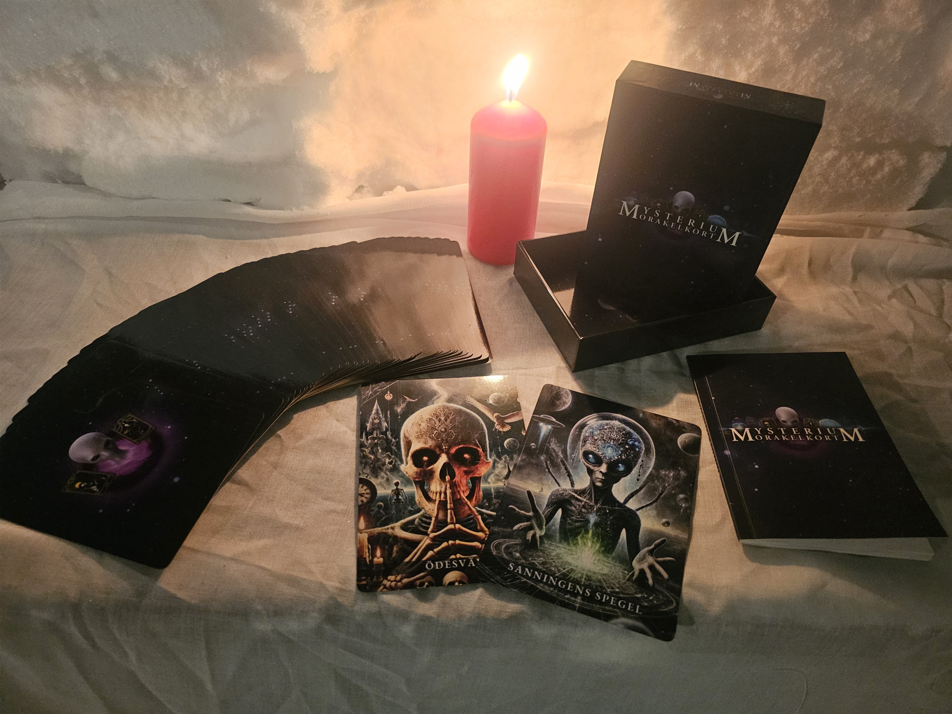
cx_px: 476
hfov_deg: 73.9
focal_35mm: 23
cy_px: 357
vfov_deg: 58.9
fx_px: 633
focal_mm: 6.3
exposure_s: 1/25
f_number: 1.7
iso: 800
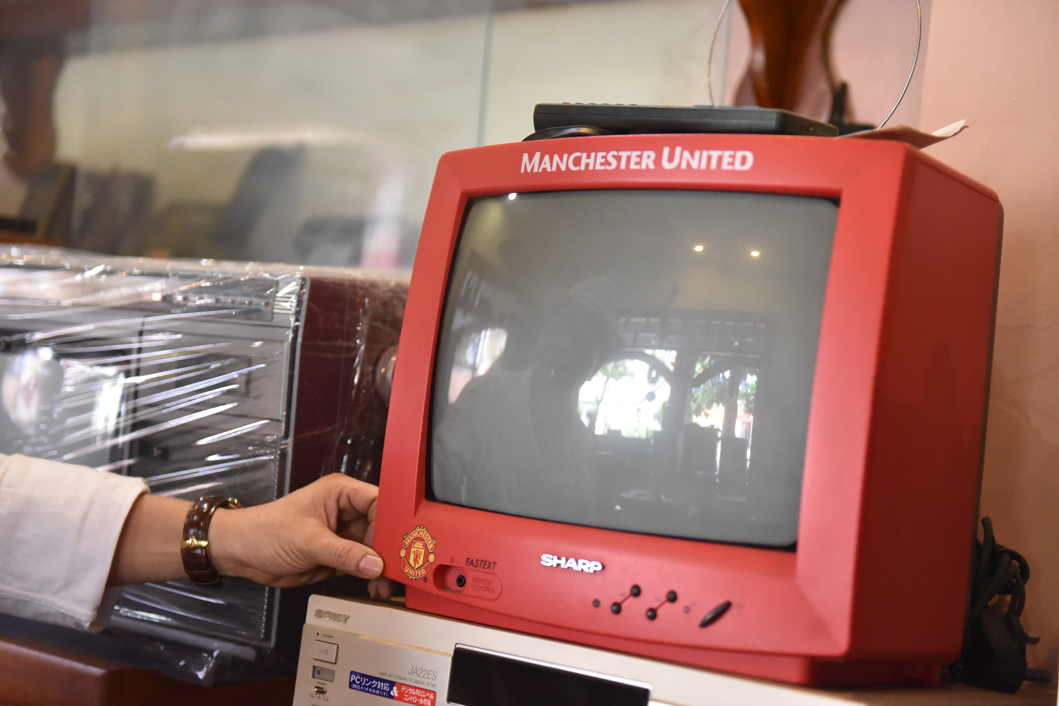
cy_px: 353
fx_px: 1647
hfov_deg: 35.6
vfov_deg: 24.2
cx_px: 530
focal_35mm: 56
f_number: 2.8
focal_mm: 56
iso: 8000
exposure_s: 1/320
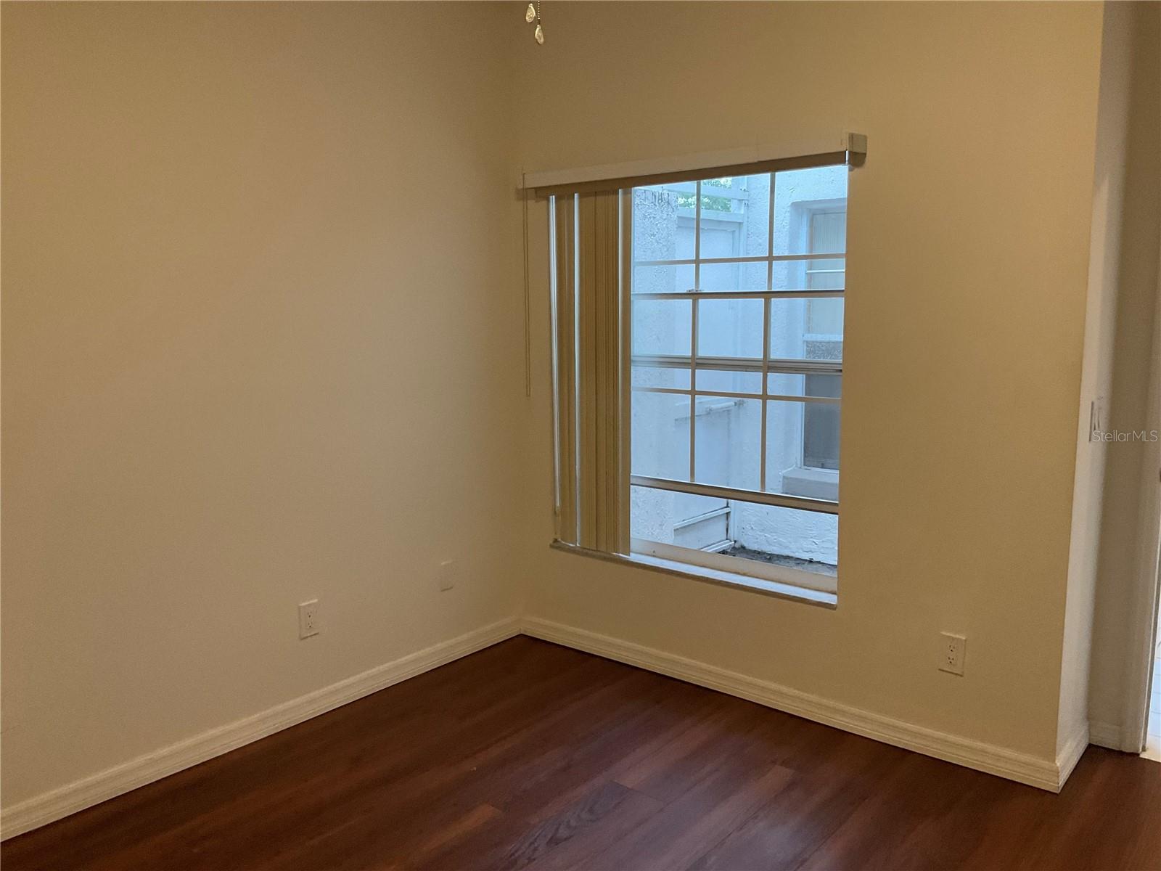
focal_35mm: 29
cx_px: 580
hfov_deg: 61.7
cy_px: 436
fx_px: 973
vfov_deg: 48.2
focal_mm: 3
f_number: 1.8
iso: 200
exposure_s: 1/60
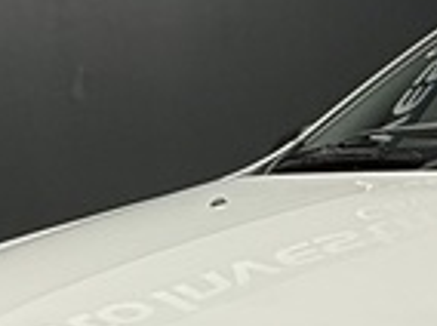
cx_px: 477
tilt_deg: -14.0
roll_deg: +0.4
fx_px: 1273
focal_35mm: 101
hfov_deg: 18.7
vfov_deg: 13.7
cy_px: 486
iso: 100
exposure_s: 1/100
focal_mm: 2.22
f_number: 2.2
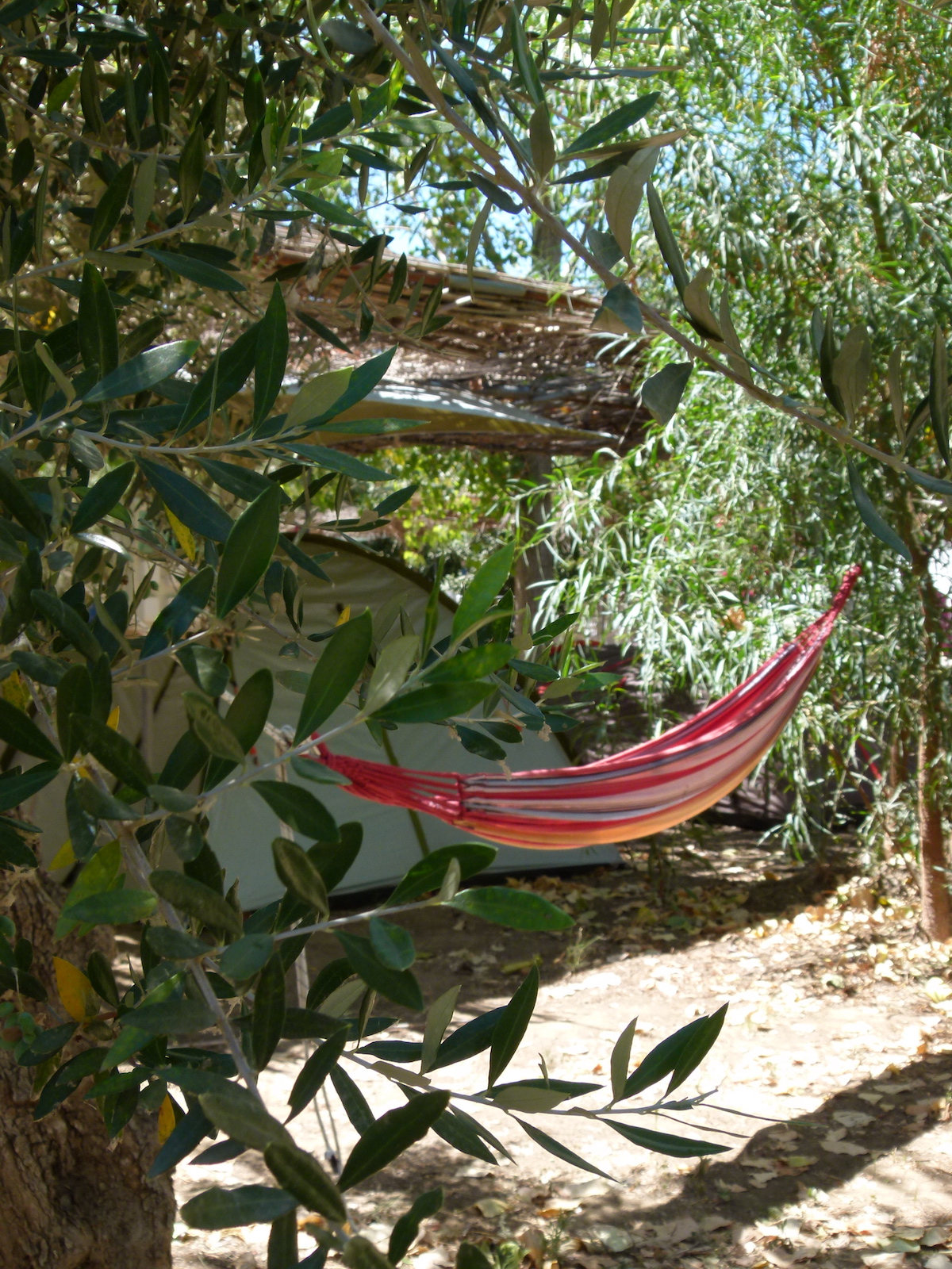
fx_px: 1723
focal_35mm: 47
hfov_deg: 30.9
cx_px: 476
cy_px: 634
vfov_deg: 40.4
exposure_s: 1/200
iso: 100
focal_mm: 8.5
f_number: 4
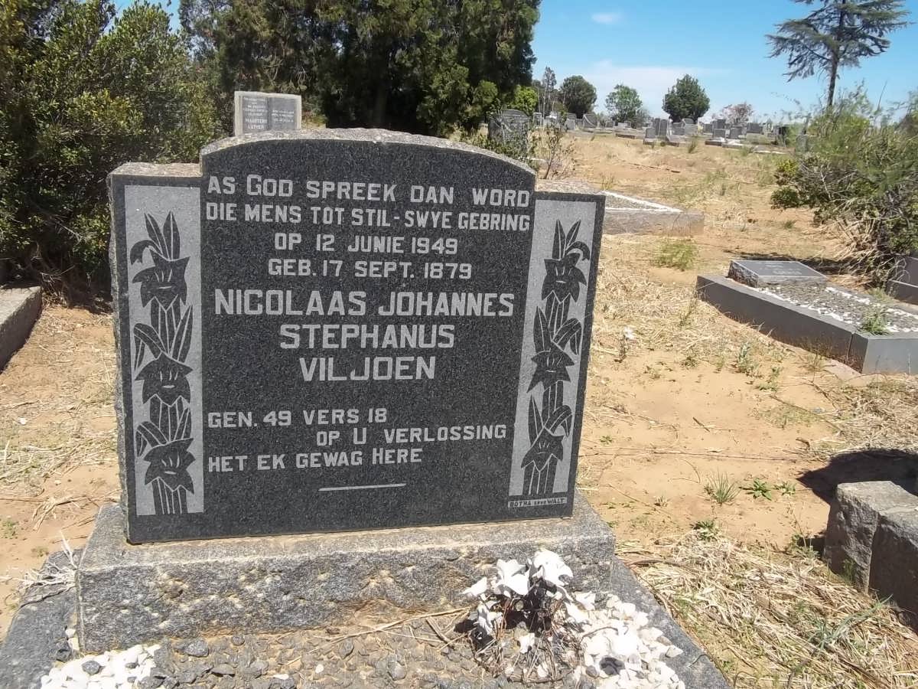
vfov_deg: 44.2
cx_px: 459
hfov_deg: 56.8
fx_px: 849
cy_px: 344
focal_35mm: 32
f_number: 5.5
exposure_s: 1/400
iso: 80
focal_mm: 5.7
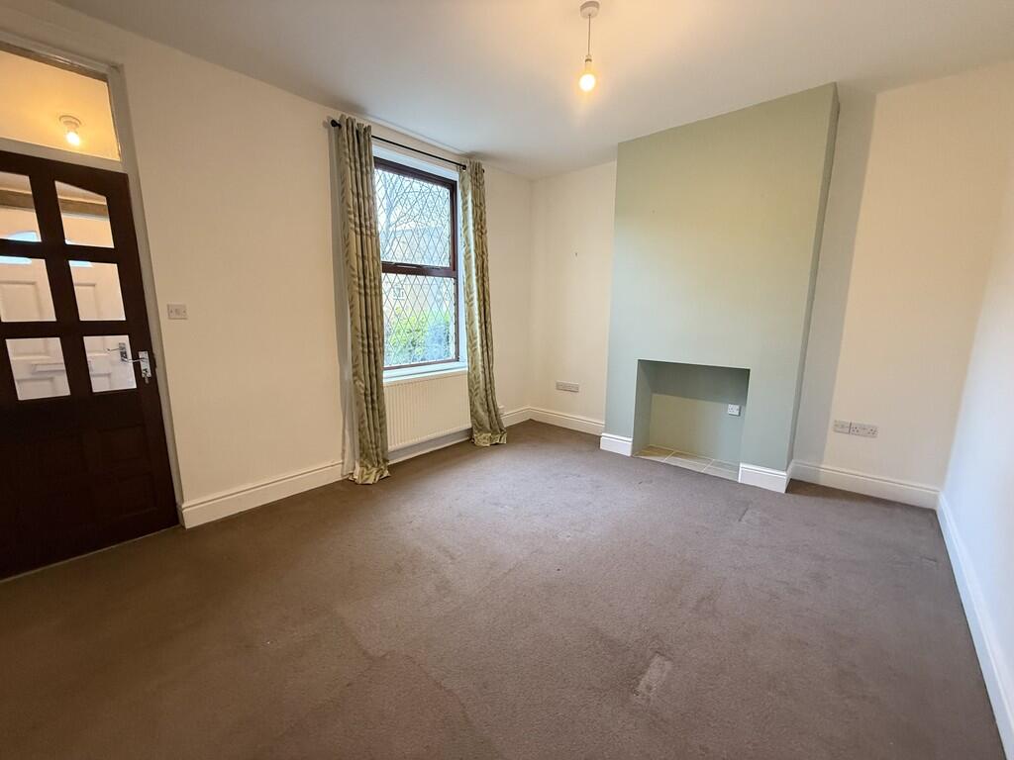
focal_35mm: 14
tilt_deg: -9.0
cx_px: 507
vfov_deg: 85.7
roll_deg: +0.3
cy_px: 380
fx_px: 410
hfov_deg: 102.1
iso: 250
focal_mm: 2.22
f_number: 2.2
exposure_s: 1/50
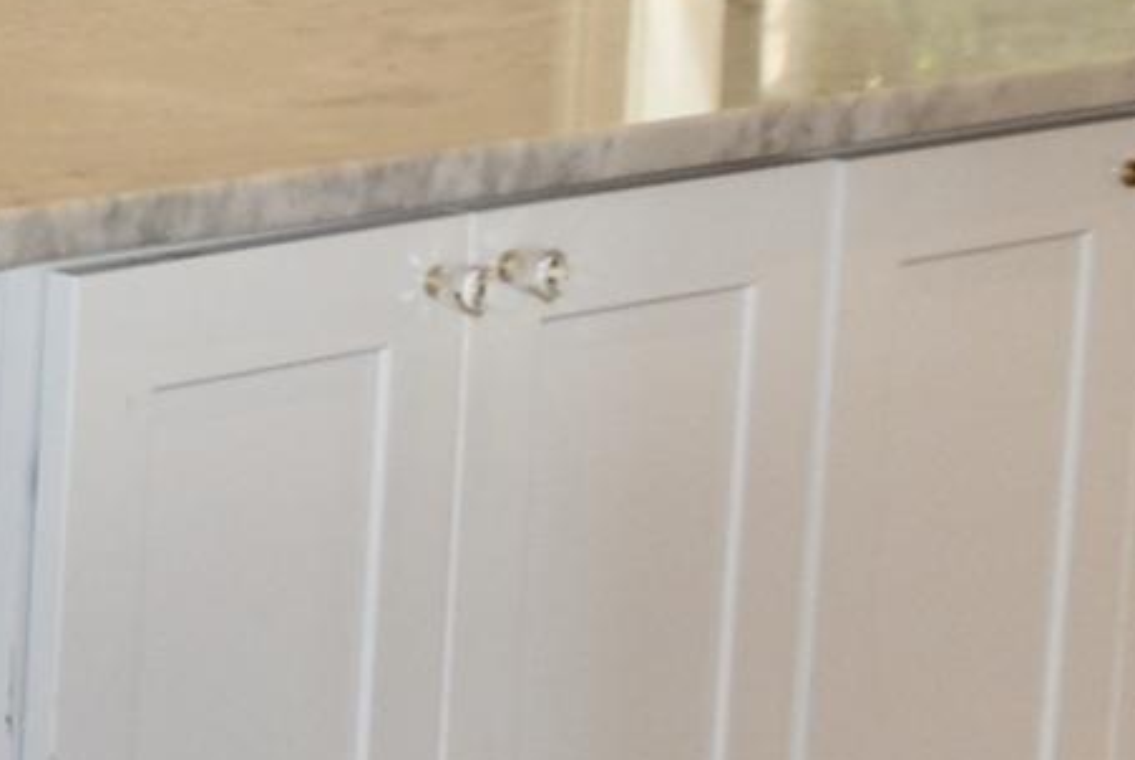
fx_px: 5651
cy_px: -415
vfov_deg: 7.5
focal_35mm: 179
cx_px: -1726
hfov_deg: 9.9
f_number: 3.5
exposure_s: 1/50
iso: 100
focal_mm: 18
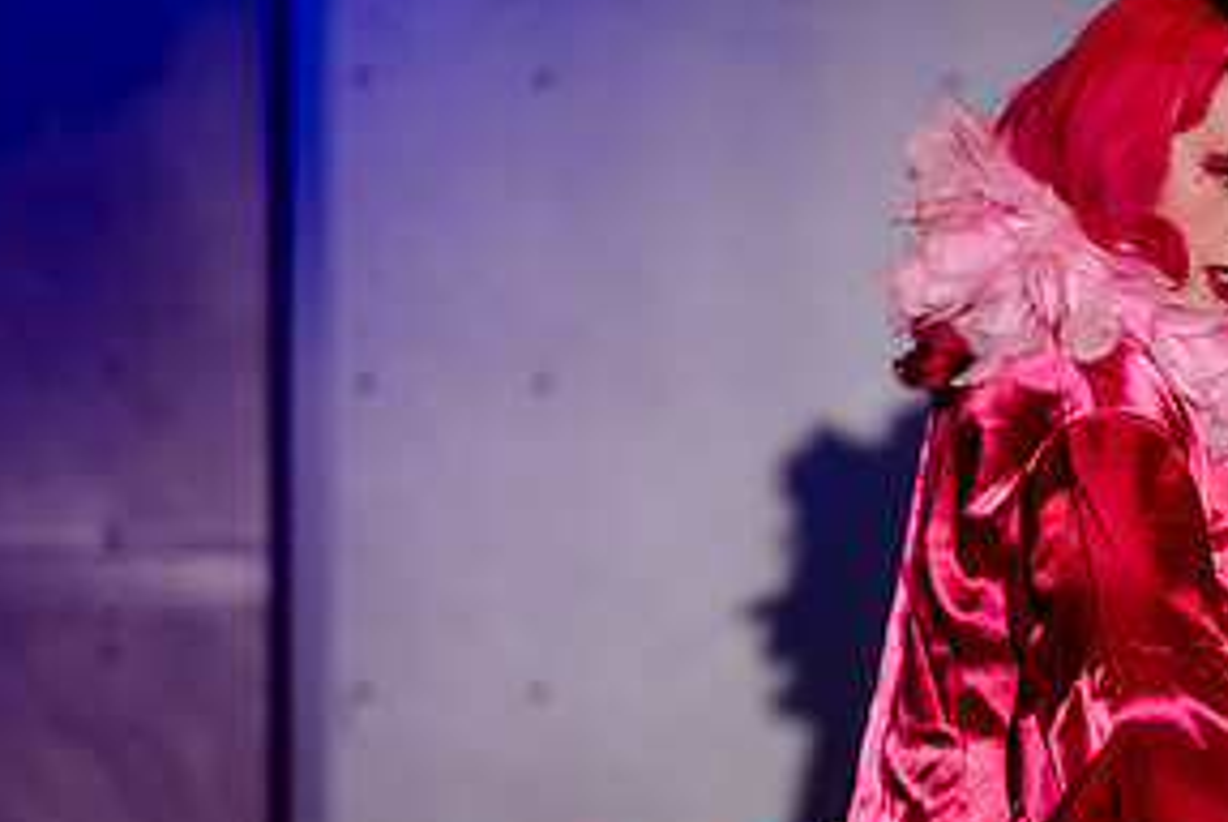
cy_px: 451
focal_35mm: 509
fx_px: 17380
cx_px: 1103
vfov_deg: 2.7
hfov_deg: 4.0
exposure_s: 1/250
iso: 800
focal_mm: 185
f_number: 2.8
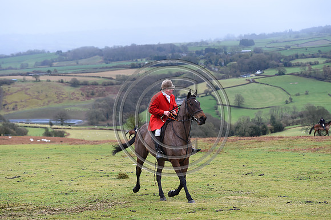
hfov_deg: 25.4
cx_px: 166
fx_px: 735
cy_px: 110
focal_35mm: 80
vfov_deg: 17.0
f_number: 4.5
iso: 1250
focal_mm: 80
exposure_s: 1/800
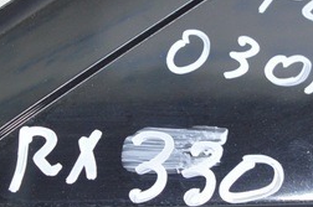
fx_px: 1059
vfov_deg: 11.2
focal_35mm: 122
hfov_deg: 16.8
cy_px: 100
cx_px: 98
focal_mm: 20
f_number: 3.8
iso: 400
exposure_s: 1/40
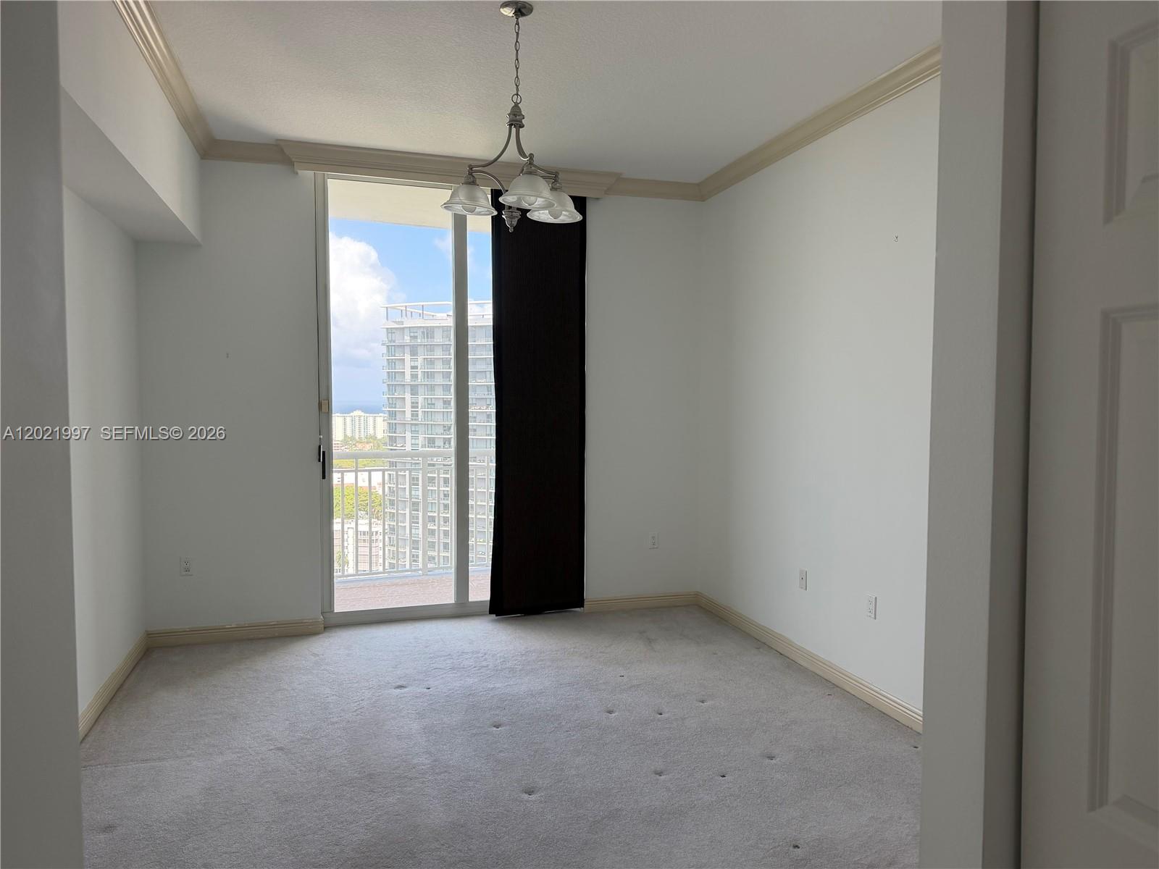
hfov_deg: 71.6
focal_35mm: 24
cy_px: 434
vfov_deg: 56.8
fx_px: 804
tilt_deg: -5.2
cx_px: 580
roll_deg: +0.5
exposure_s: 1/440
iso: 100
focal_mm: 6.76
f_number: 1.78
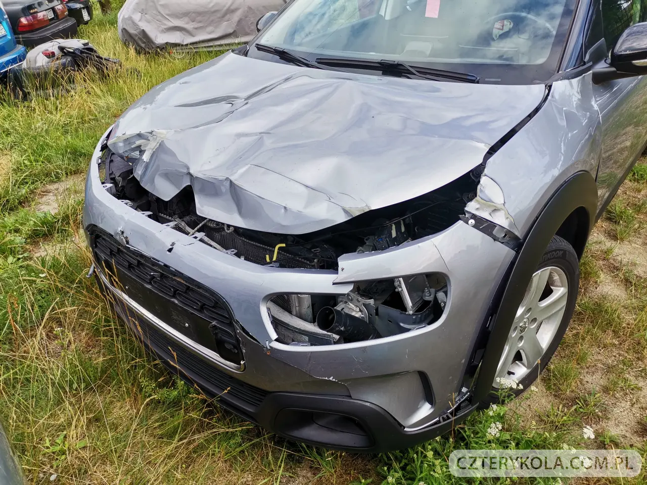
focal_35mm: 26
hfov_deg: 67.3
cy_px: 242
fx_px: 486
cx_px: 324
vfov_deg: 53.1
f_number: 1.8
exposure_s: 1/504
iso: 50
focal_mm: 4.75
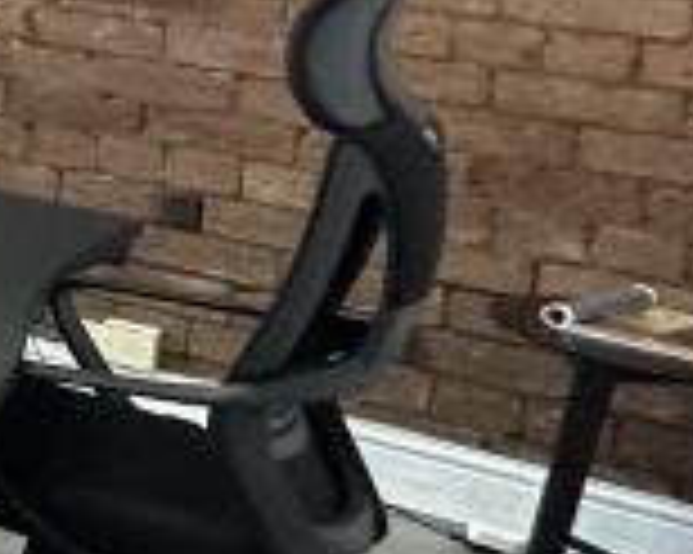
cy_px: -153
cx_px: -1436
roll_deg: -1.0
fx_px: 1865
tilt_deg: -5.9
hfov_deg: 11.2
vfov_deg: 16.1
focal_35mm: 91
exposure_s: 1/99
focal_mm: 2.22
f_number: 2.2
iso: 200
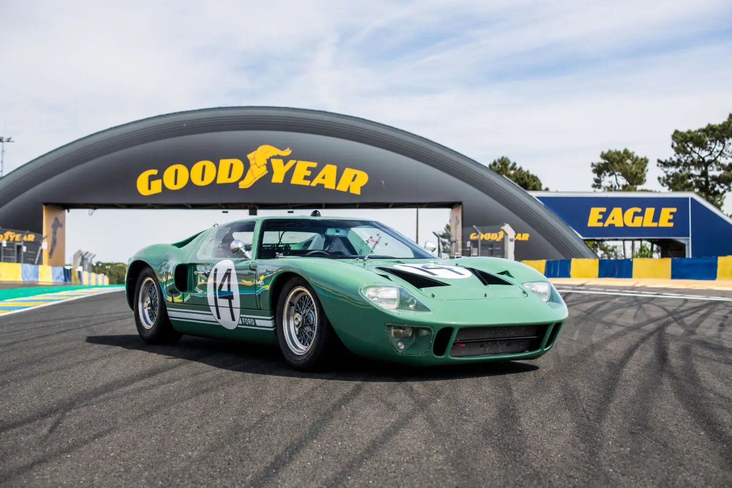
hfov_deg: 39.6
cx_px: 366
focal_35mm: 50
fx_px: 1017
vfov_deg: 27.0
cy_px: 244
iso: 125
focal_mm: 50
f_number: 4.5
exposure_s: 1/500
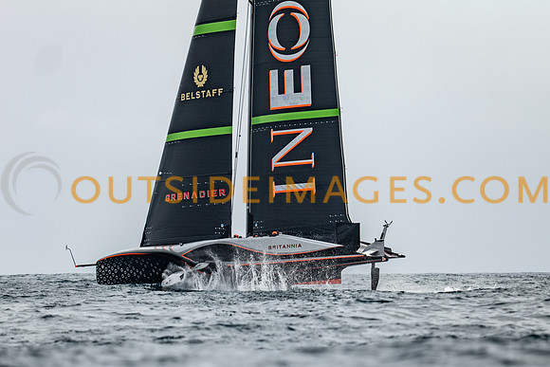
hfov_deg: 7.6
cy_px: 243
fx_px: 4146
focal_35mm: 271
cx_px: 285
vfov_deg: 5.1
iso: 100
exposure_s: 1/2500
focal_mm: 200
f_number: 2.8
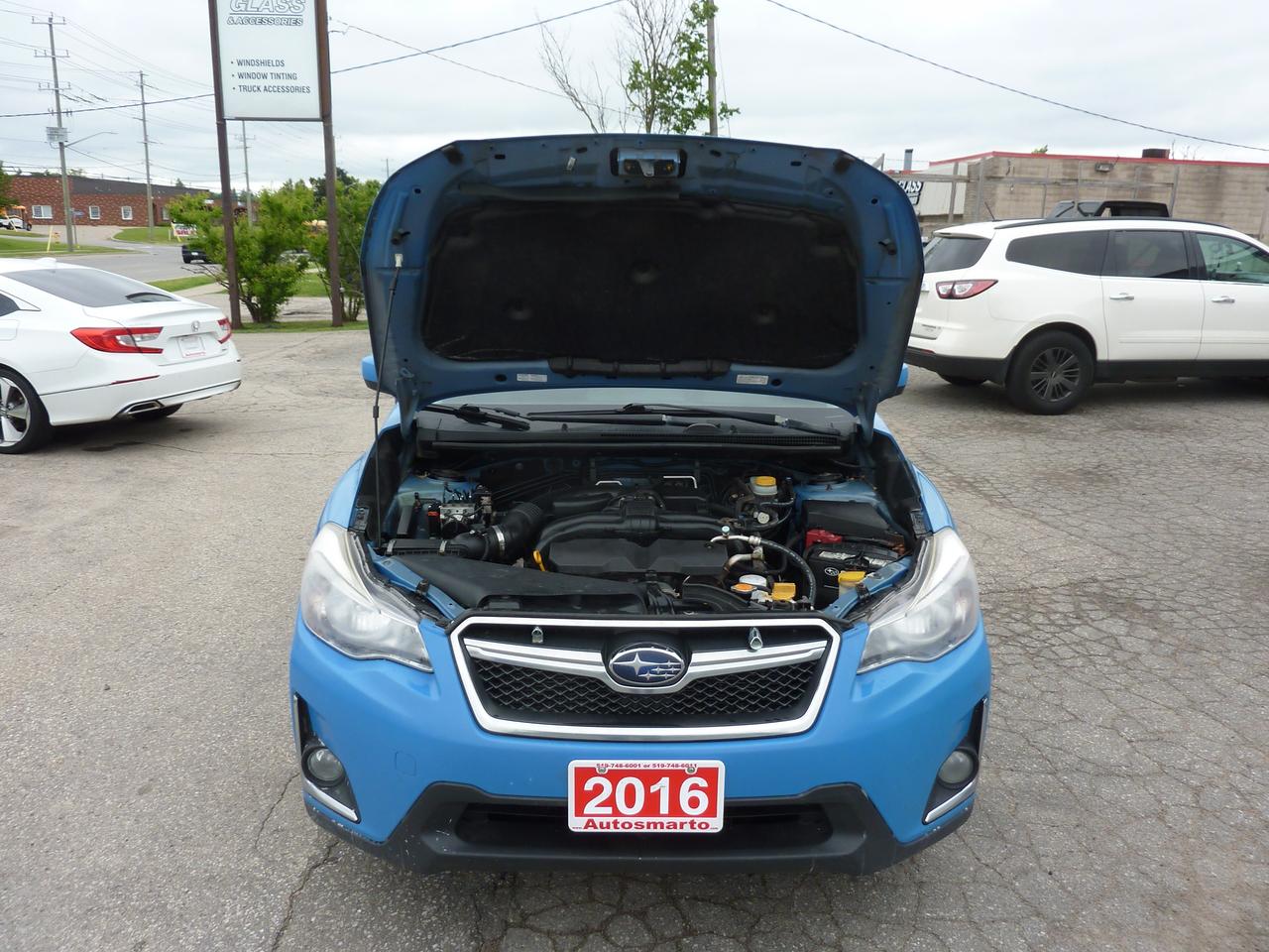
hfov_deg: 69.4
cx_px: 634
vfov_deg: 54.9
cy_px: 476
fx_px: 916
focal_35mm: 25
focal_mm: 4.1
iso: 80
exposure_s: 1/100
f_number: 3.3
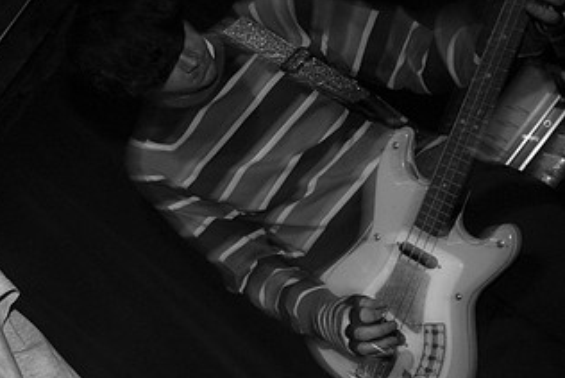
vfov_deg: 24.5
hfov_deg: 34.1
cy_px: 251
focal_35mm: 55
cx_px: 50
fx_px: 864
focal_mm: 20
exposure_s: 1/13
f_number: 2.8
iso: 1600
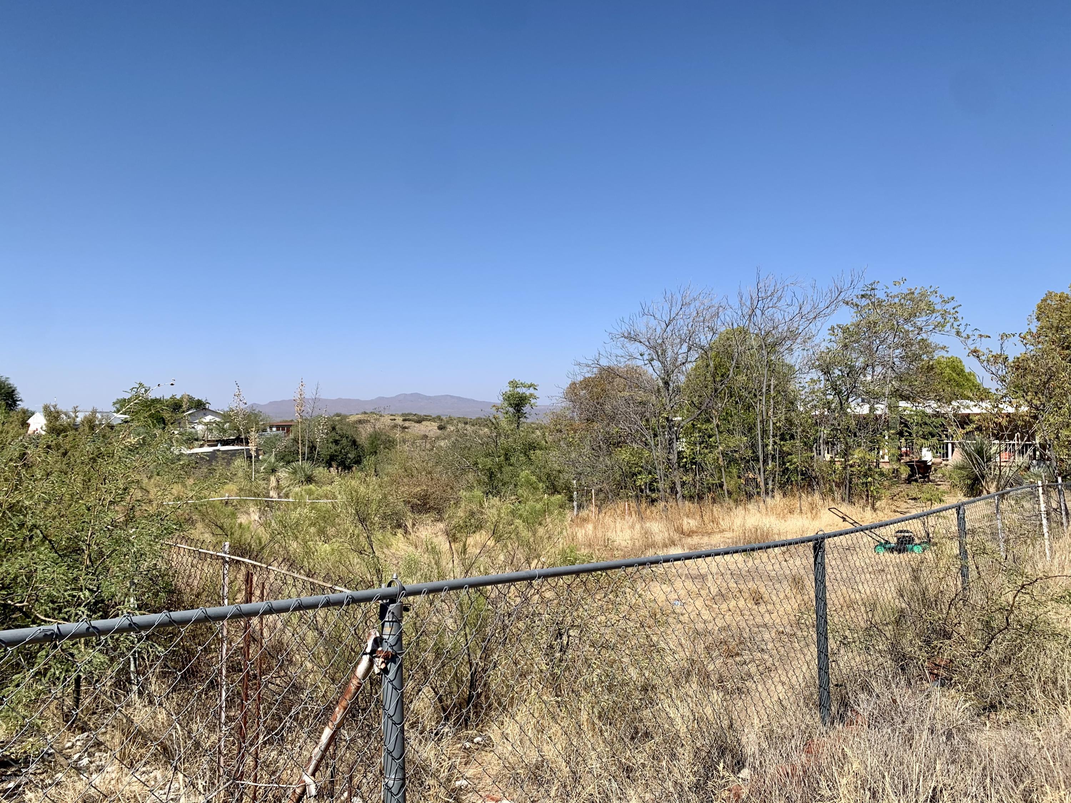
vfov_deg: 53.1
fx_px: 804
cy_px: 402
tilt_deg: -0.9
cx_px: 536
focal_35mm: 26
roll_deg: +0.5
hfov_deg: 67.3
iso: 25
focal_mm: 4.25
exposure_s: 1/2915
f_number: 1.8
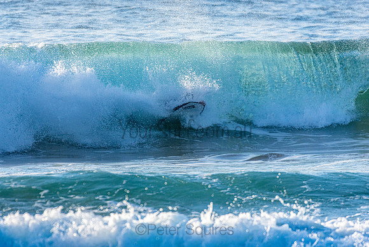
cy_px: 124
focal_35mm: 750
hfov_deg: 2.7
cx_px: 184
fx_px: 7689
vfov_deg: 1.8
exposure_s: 1/1250
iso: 320
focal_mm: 500
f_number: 5.6
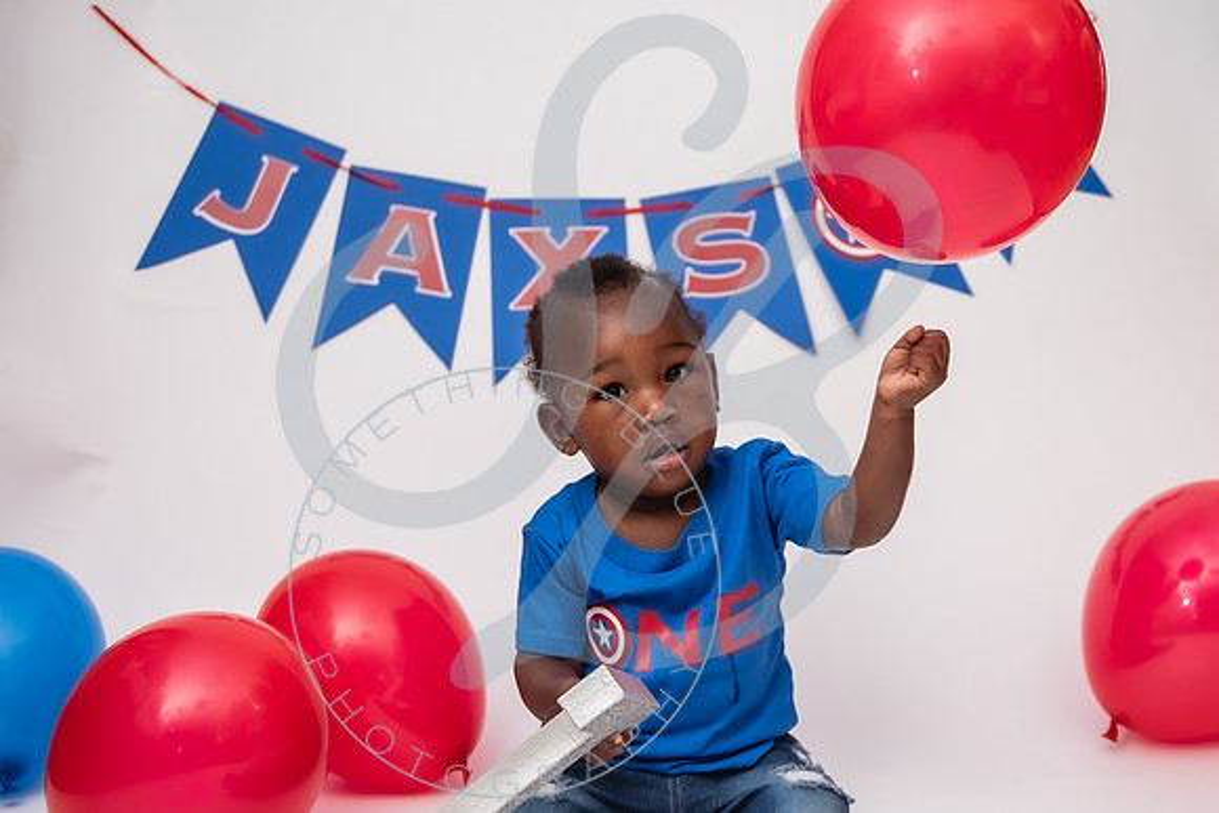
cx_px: 692
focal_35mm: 58
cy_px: 406
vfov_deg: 23.5
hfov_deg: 34.6
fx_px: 1954
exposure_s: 1/160
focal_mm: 34
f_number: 2.8
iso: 100
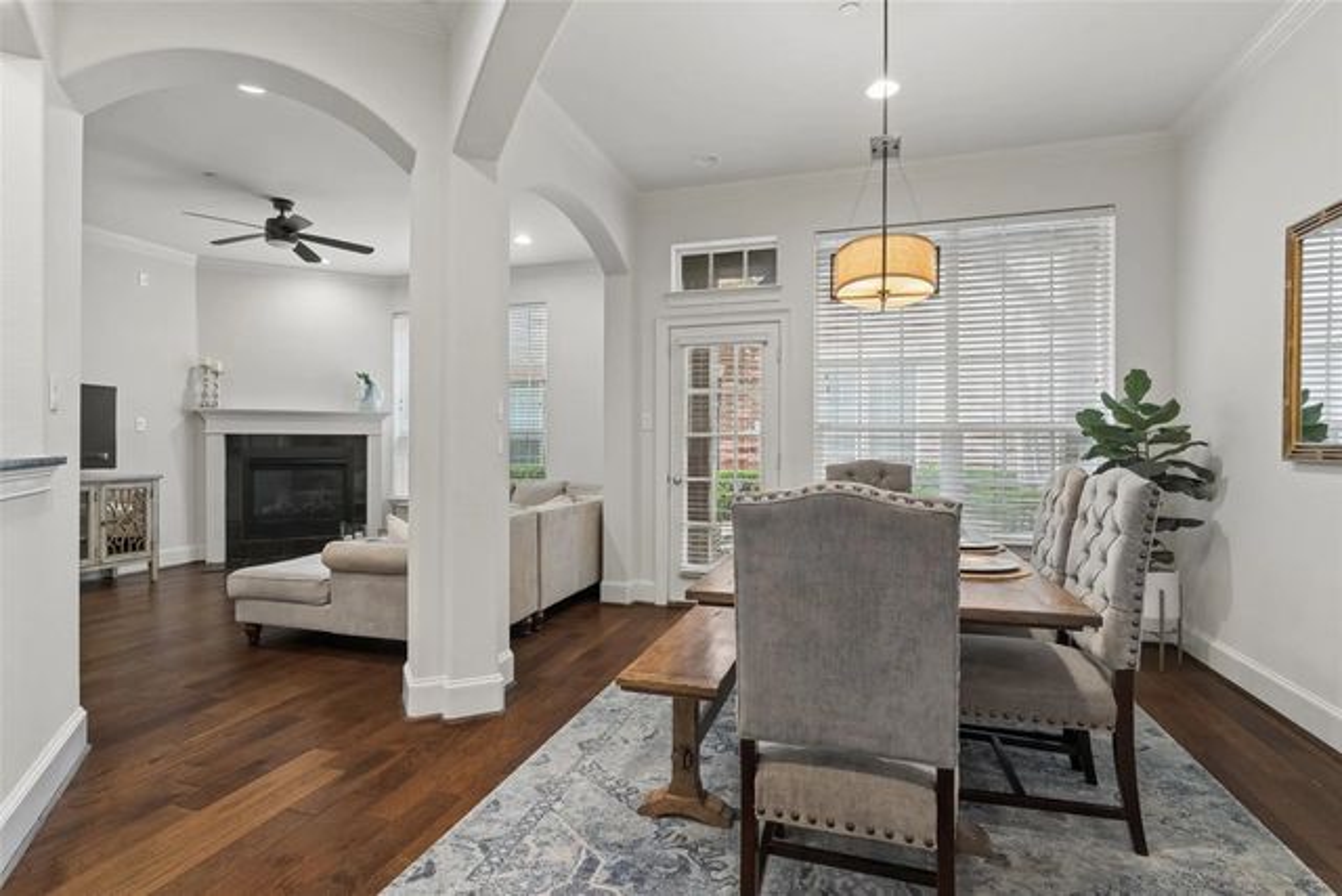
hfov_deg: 90.0
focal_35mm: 18
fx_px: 671
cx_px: 671
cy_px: 448
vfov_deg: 67.4
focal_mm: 18
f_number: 10
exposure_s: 1/8
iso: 400
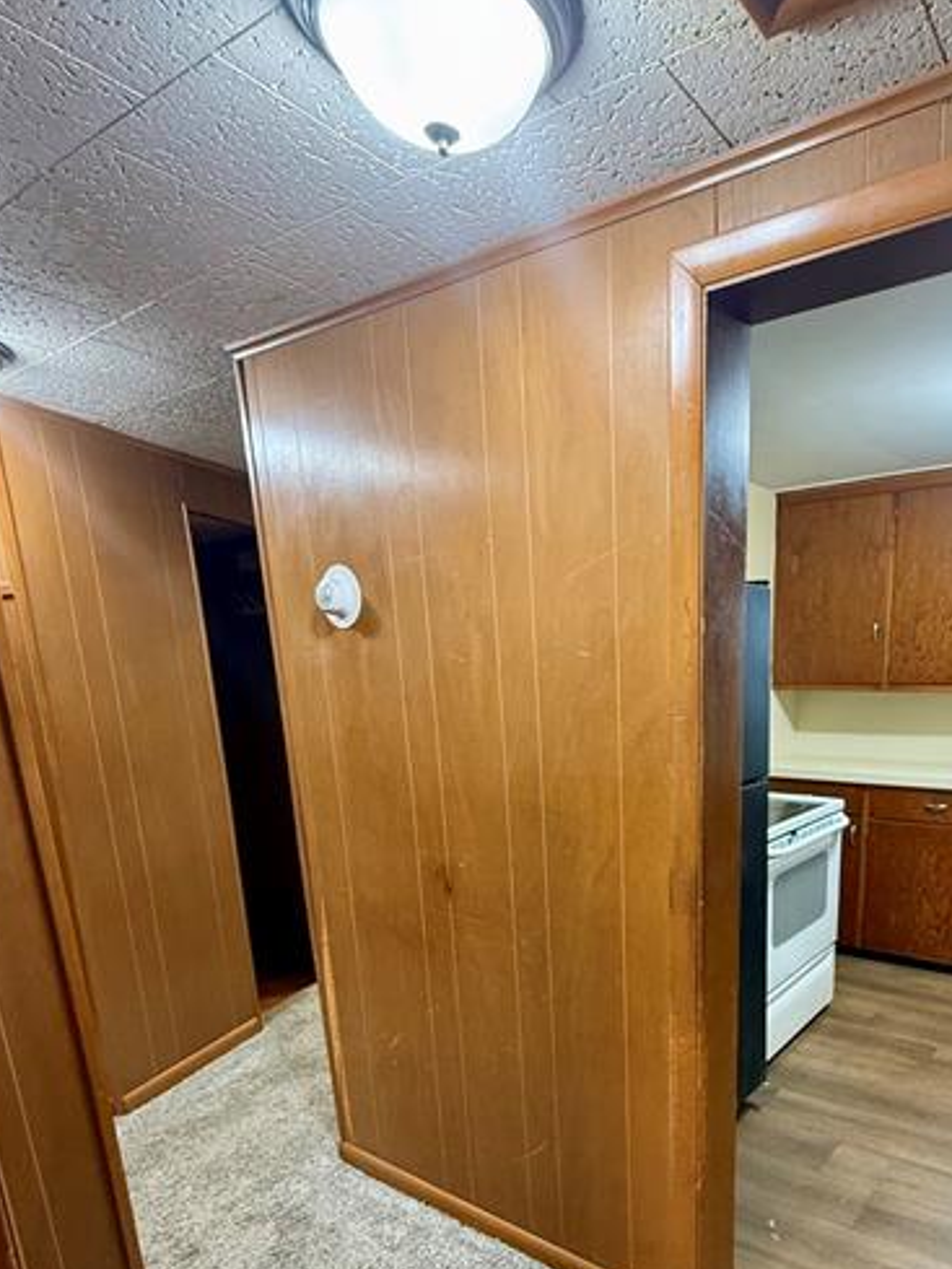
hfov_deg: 59.1
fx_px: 806
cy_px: 888
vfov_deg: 73.0
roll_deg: +0.8
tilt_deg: -13.8
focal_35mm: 22
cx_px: 667
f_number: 2.2
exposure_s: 1/60
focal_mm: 2.22
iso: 320
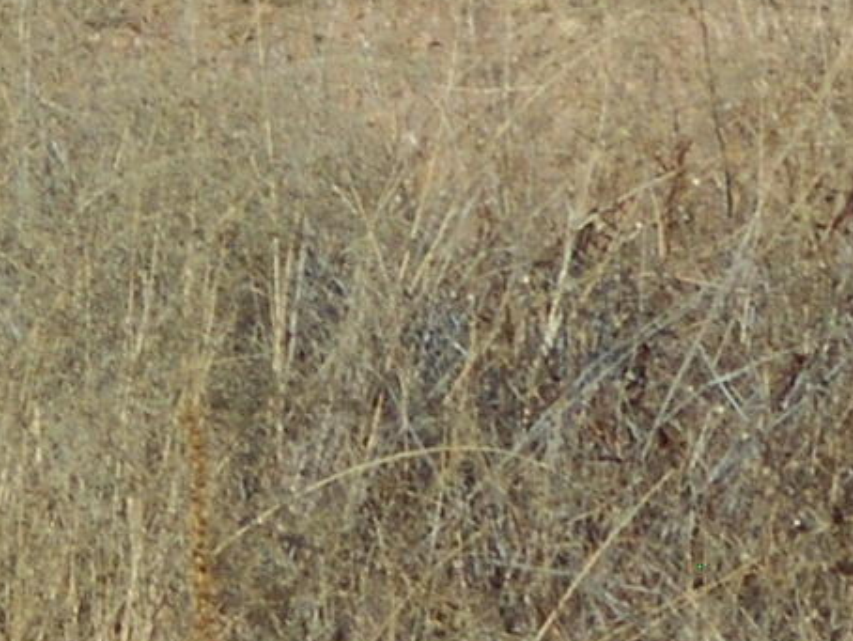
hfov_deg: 2.3
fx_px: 21178
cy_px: -224
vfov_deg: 1.7
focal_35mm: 859
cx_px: 101
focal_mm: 23
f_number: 6.5
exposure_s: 1/500
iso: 80
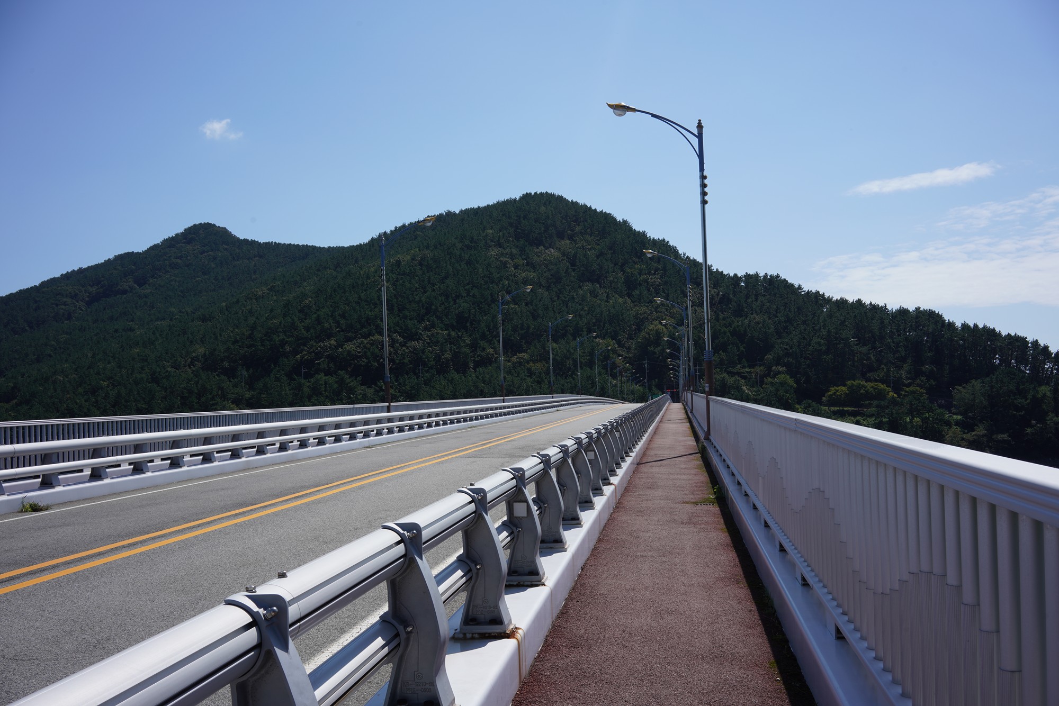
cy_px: 353
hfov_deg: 54.4
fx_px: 1030
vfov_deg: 37.9
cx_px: 530
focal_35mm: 35
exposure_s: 1/125
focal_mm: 35
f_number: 14
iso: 100
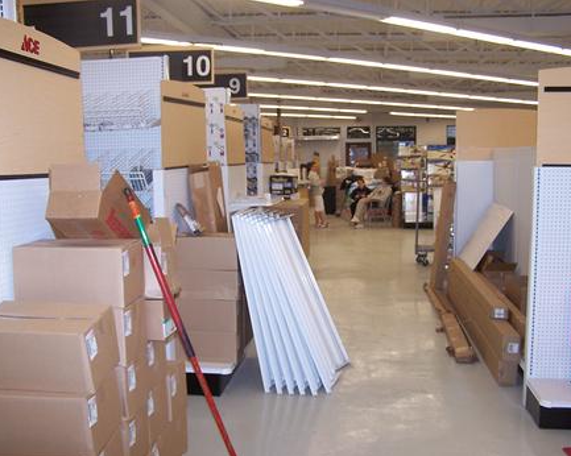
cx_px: 300
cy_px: 229
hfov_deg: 45.8
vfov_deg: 37.3
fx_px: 676
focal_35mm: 40
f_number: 2.8
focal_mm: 6.3
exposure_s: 1/60
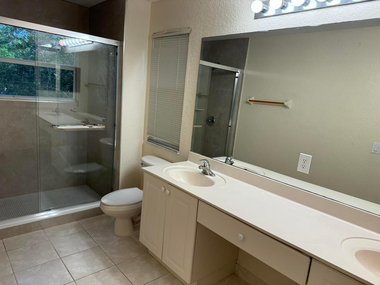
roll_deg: -4.3
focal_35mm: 24
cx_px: 190
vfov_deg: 56.8
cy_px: 142
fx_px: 263
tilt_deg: -11.1
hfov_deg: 71.6
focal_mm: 6.76
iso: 100
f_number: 1.78
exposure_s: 1/120
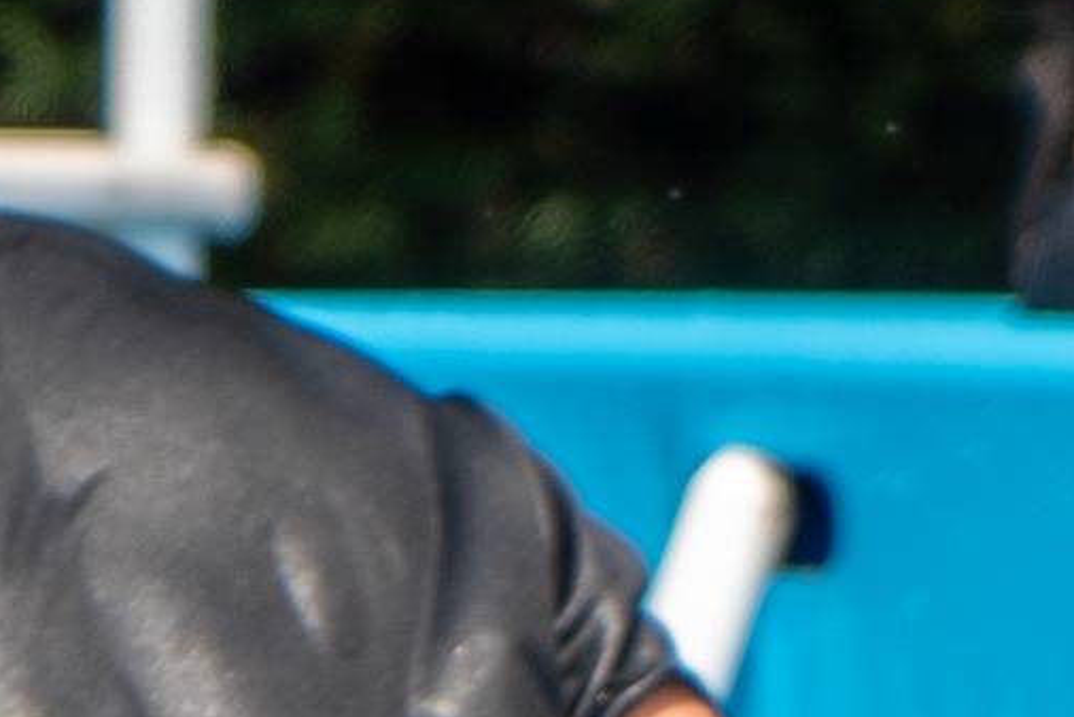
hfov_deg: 2.5
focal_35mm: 816
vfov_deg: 1.7
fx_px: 24357
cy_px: 1162
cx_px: -1499
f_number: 4.5
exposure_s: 1/500
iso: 100
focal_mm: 70
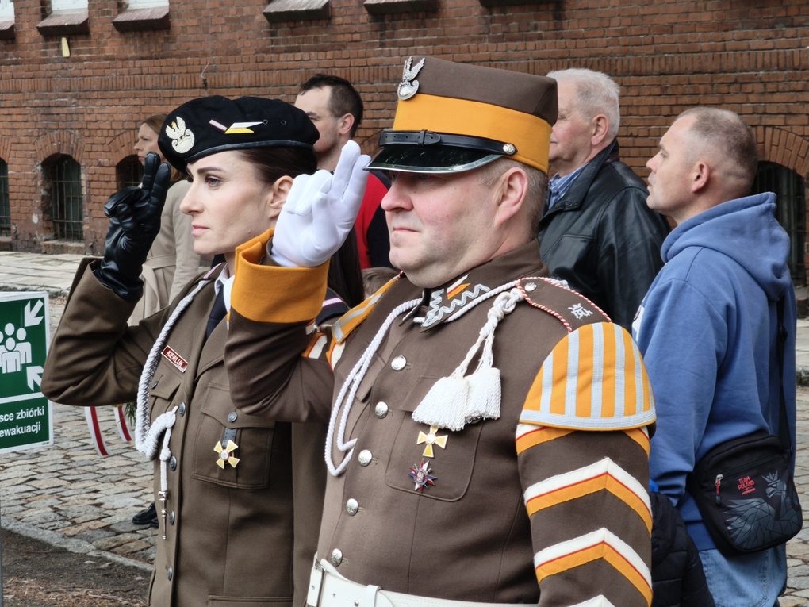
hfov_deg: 18.2
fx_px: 2524
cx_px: 404
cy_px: 304
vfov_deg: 13.7
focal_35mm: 108
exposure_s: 1/100
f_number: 2
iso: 80
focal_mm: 8.8
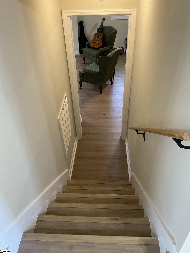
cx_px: 95
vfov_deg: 61.7
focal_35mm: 29
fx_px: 212
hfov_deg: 48.2
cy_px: 126
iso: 160
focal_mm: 3
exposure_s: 1/60
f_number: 1.8
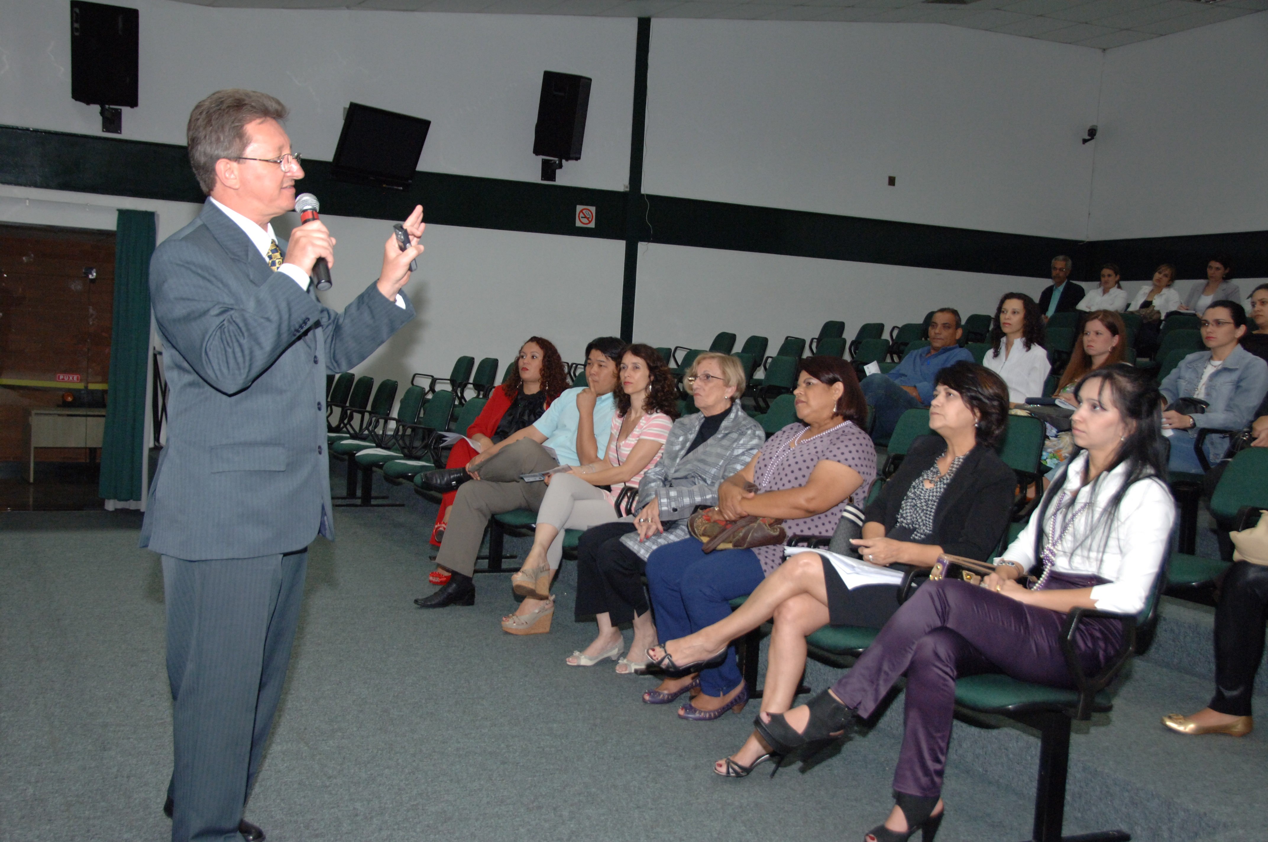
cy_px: 421
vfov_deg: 34.1
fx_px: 1372
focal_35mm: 39
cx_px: 634
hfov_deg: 49.6
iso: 800
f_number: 4.5
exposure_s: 1/125
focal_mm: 26
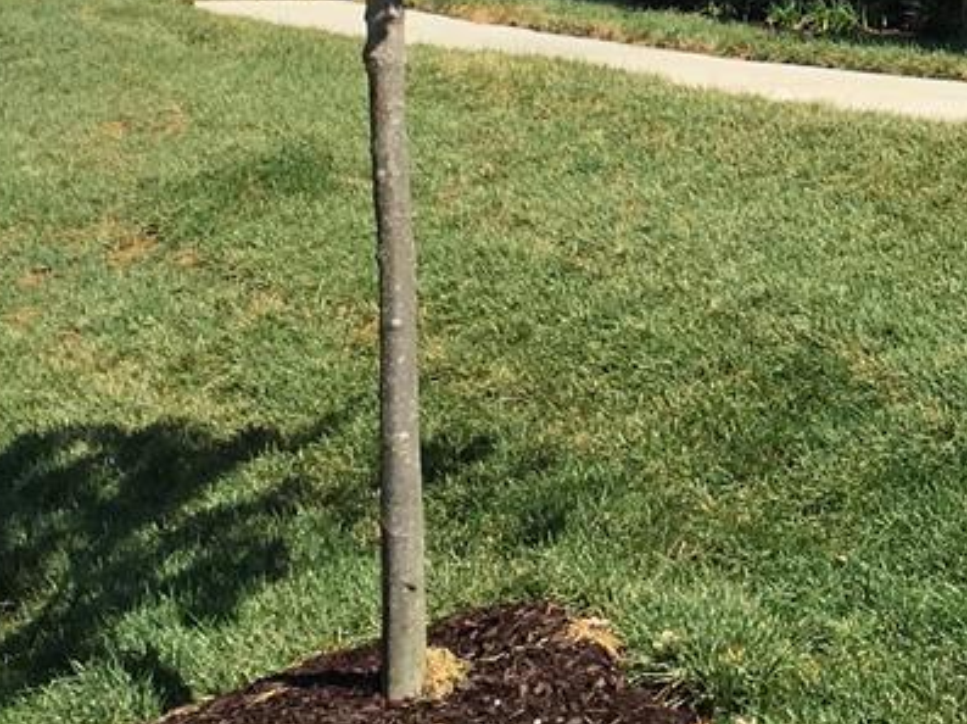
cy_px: -366
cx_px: 1016
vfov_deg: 12.1
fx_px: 3265
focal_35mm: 117
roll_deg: -0.2
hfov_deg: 16.4
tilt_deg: +6.8
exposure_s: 1/1148
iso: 25
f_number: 2.2
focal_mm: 4.15
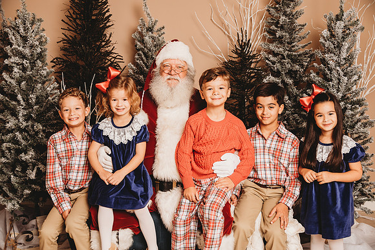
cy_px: 125
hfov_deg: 50.7
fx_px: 396
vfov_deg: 35.1
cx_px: 188
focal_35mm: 38
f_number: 4
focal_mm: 38
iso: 100
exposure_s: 1/160
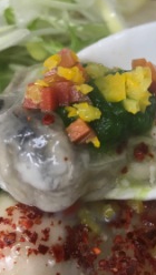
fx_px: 403
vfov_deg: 37.7
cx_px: 98
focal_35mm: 55
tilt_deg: -48.1
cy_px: 109
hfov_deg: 21.8
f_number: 1.8
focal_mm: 3.99
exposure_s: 1/30
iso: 20
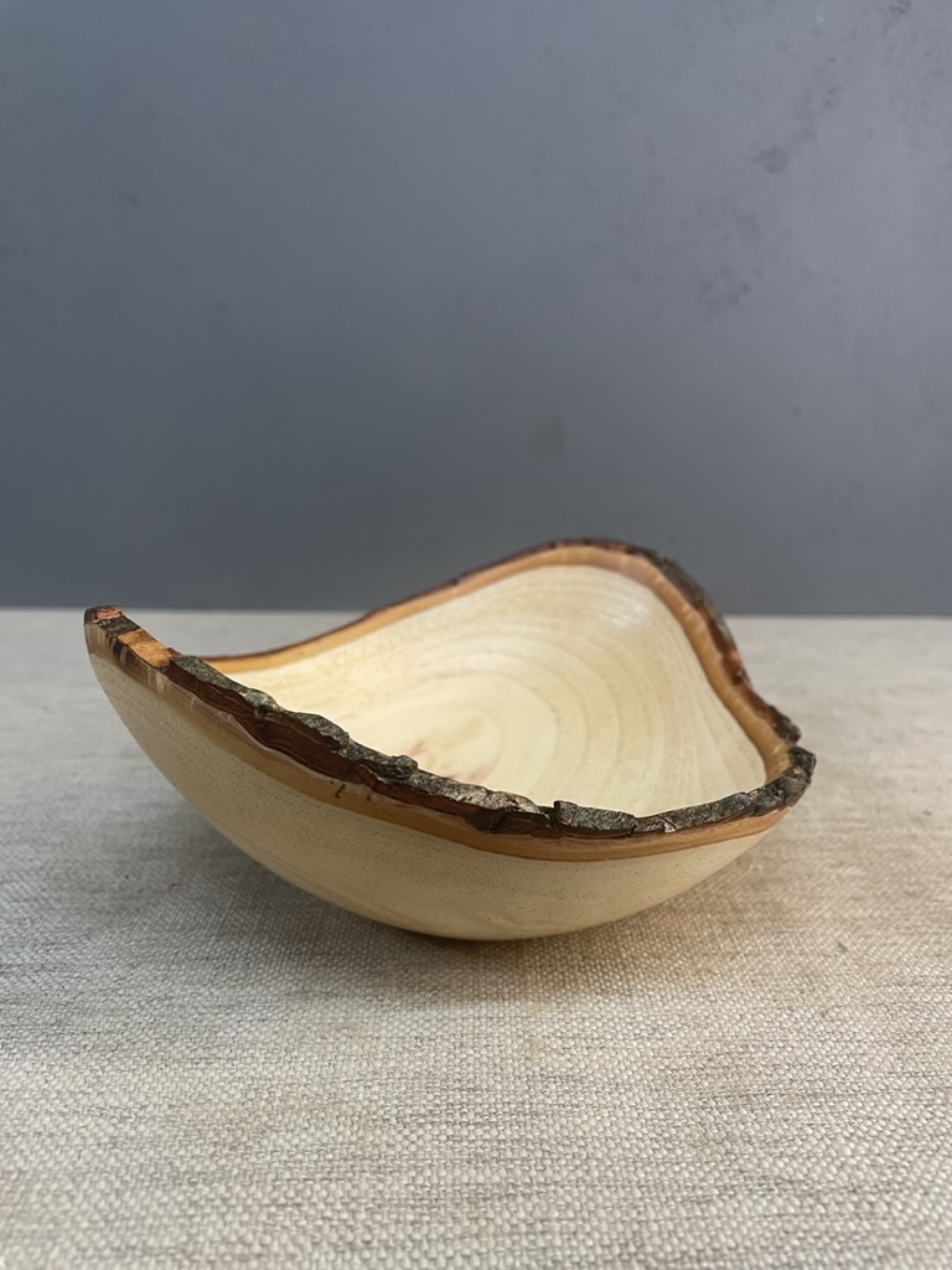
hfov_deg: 53.1
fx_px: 953
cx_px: 476
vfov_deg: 67.3
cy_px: 635
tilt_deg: -12.0
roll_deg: +0.5
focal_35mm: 26
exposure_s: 1/50
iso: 64
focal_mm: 4.2
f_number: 1.6
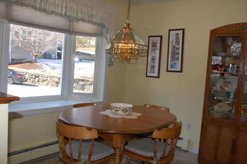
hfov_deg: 55.2
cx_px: 124
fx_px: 236
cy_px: 82
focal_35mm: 34
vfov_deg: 38.3
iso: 400
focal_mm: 23
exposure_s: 1/125
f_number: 5.6
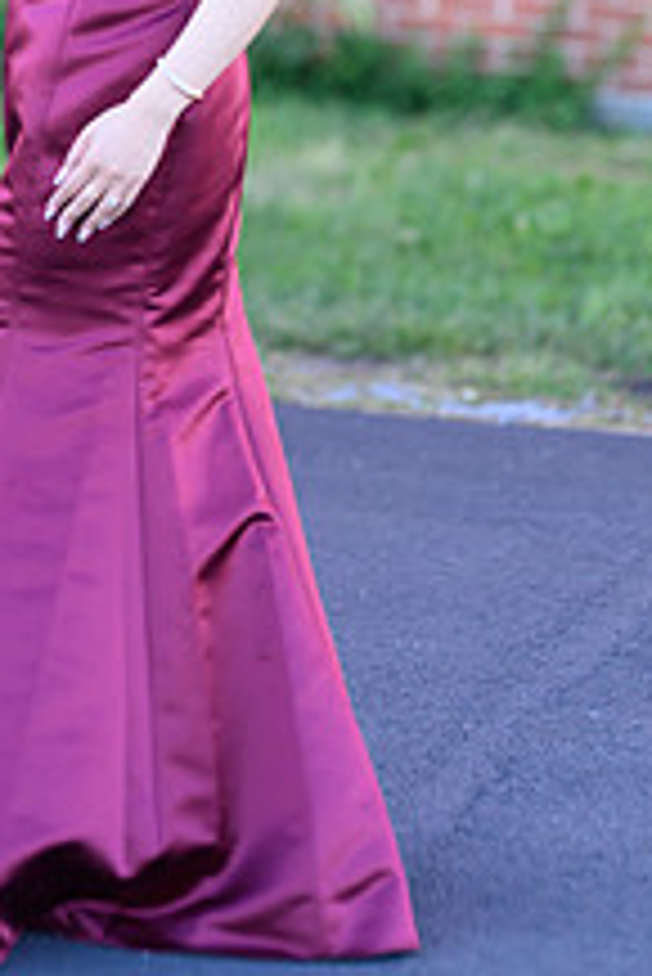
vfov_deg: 11.6
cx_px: 130
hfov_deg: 7.8
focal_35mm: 176
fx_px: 4773
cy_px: 198
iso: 400
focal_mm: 85
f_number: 1.8
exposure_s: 1/1250
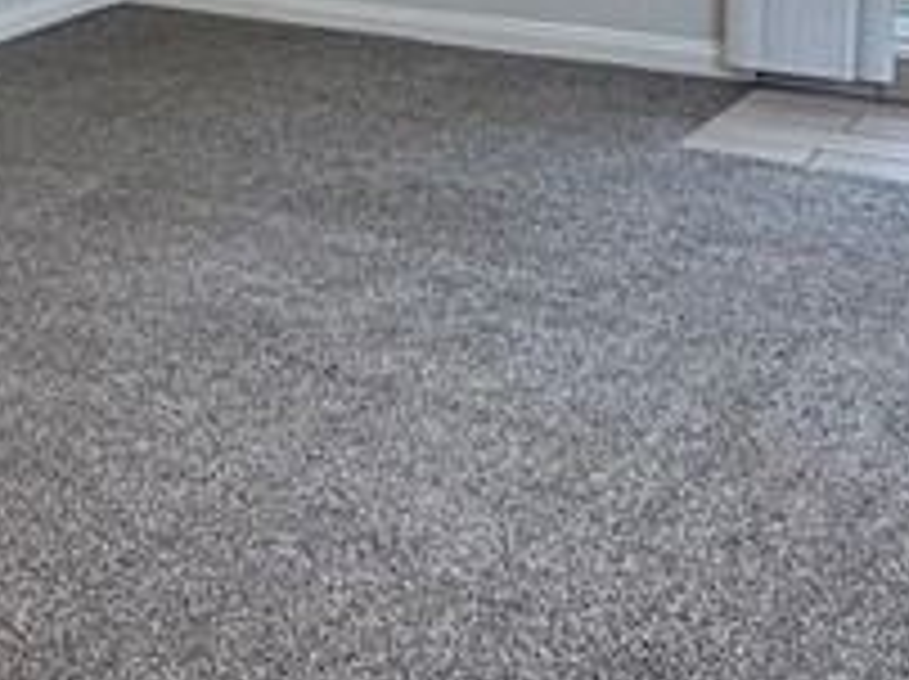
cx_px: 108
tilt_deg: -11.4
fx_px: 1862
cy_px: -27
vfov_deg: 19.9
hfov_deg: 26.6
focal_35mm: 71
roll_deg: +2.8
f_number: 2.2
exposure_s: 1/120
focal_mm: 2.22
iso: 100
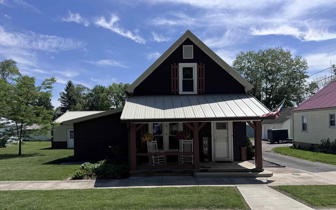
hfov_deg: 70.4
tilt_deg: -0.6
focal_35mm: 26
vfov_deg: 47.4
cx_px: 167
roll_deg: +0.8
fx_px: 238
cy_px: 122
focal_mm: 6.76
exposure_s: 1/5814
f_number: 1.78
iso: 80
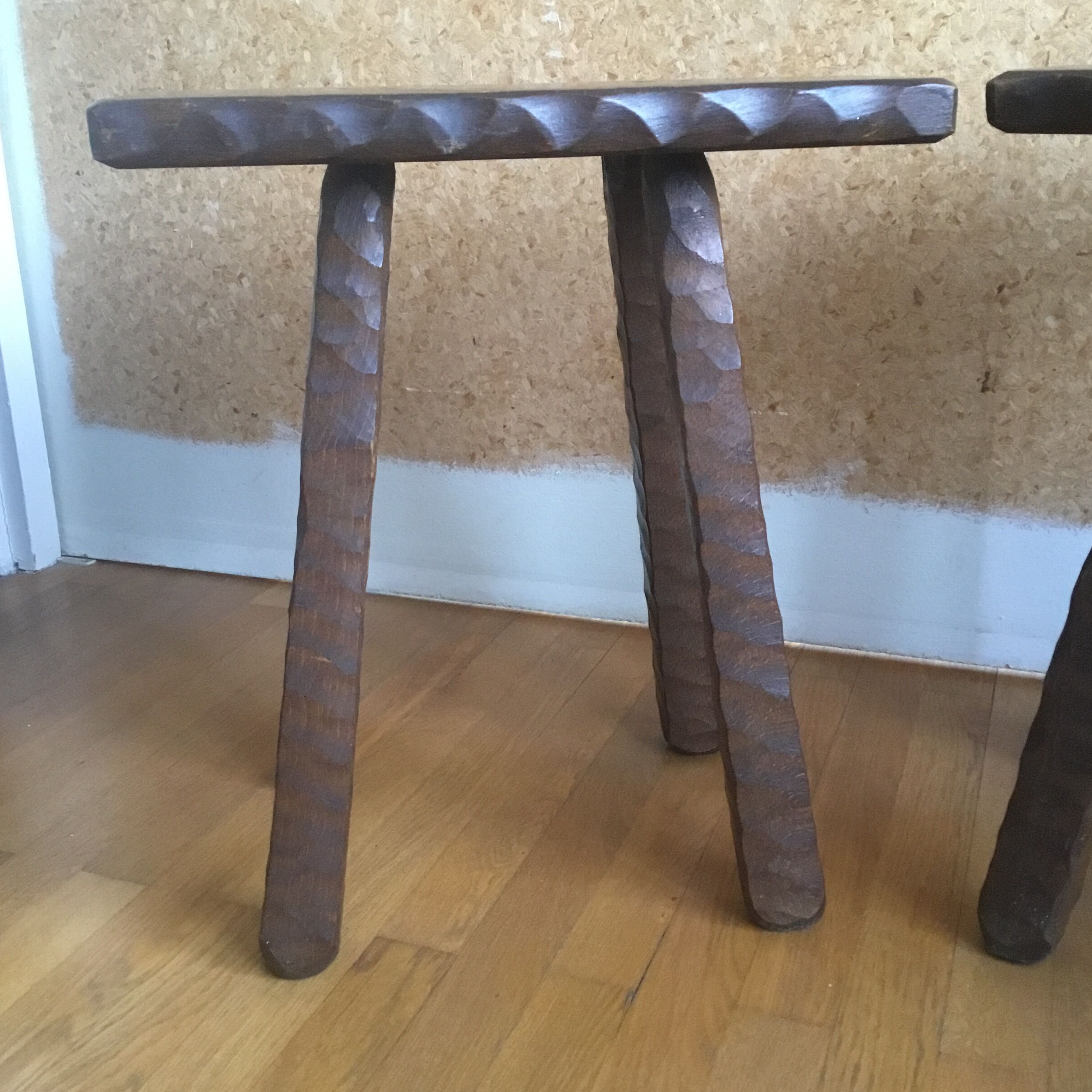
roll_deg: +0.7
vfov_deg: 44.9
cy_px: 490
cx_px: 548
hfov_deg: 44.9
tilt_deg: -17.3
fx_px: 1321
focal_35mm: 37
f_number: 2.4
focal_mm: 3.3
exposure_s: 1/25
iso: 200
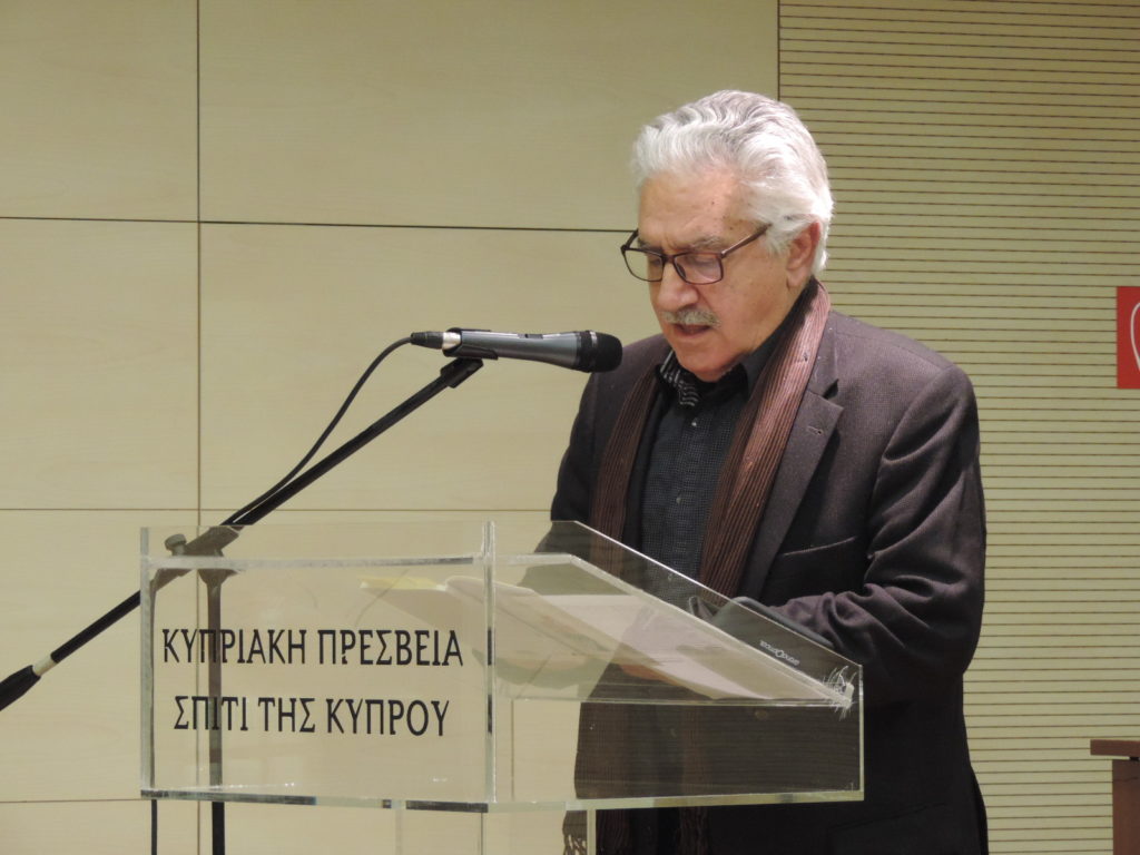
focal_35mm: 185
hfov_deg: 10.7
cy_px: 428
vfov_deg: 8.0
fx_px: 6093
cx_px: 570
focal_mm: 33
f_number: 4.6
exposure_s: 1/30
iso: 800
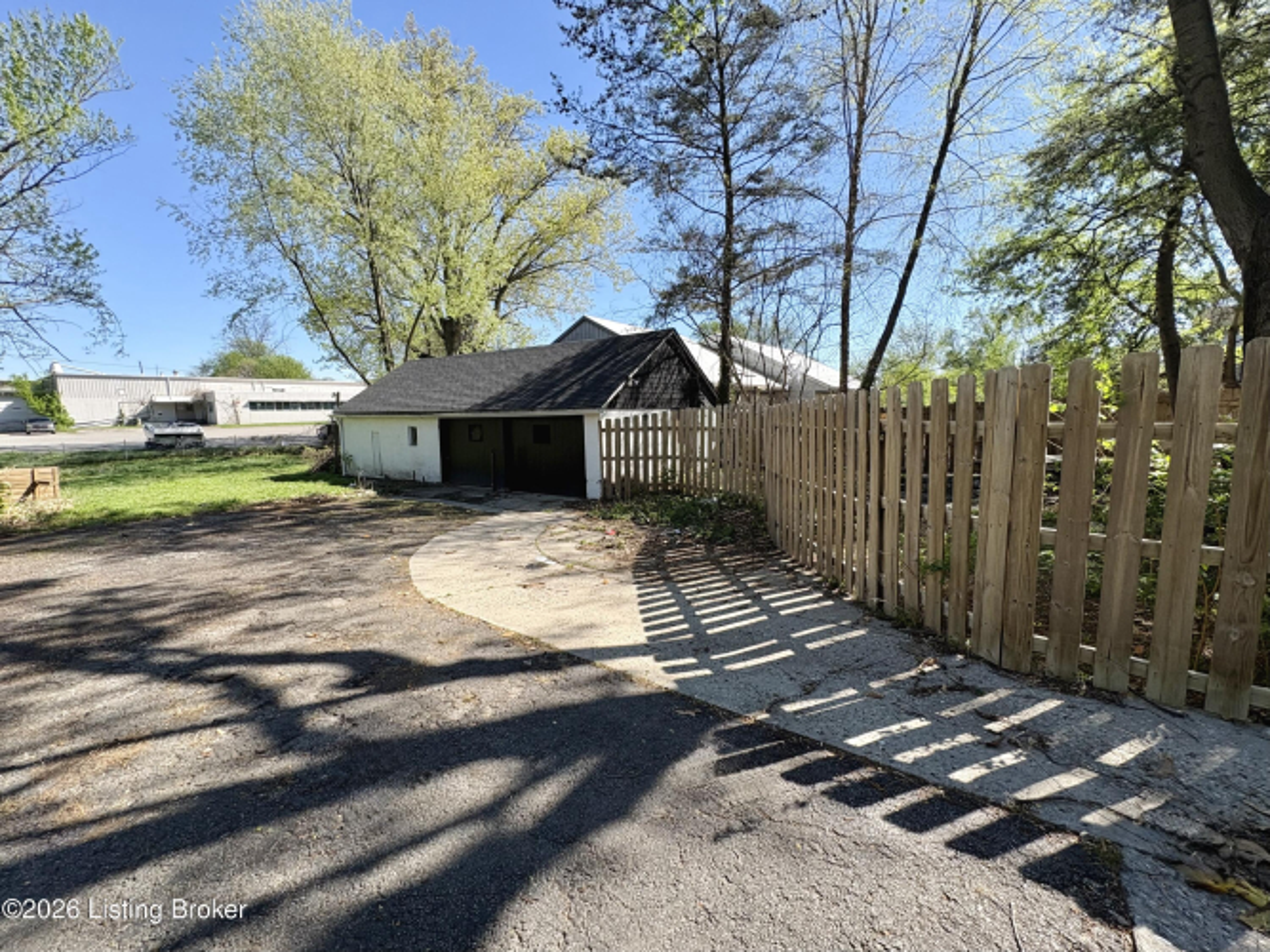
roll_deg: +0.3
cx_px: 635
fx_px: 514
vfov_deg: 85.7
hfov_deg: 102.1
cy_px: 476
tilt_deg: -6.9
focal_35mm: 14
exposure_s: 1/821
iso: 40
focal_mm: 2.22
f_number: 2.2
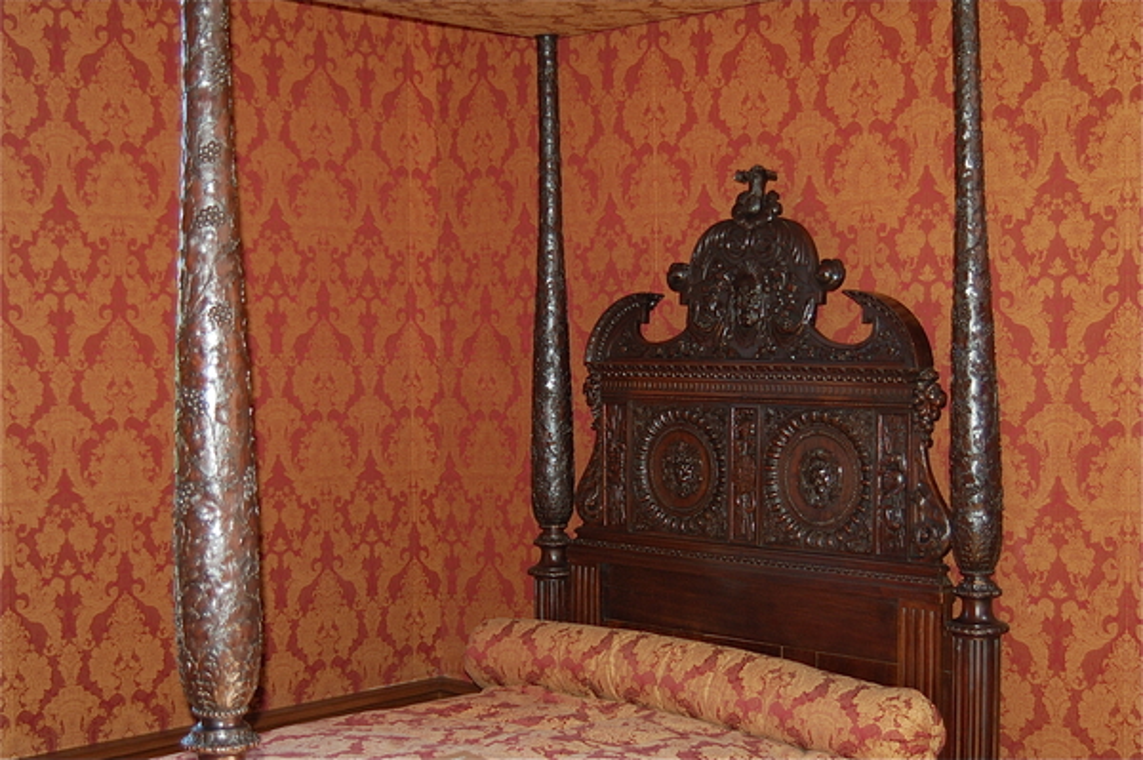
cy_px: 380
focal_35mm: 51
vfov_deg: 26.4
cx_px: 572
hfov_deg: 38.9
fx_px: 1618
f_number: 3.8
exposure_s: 1/60
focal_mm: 34
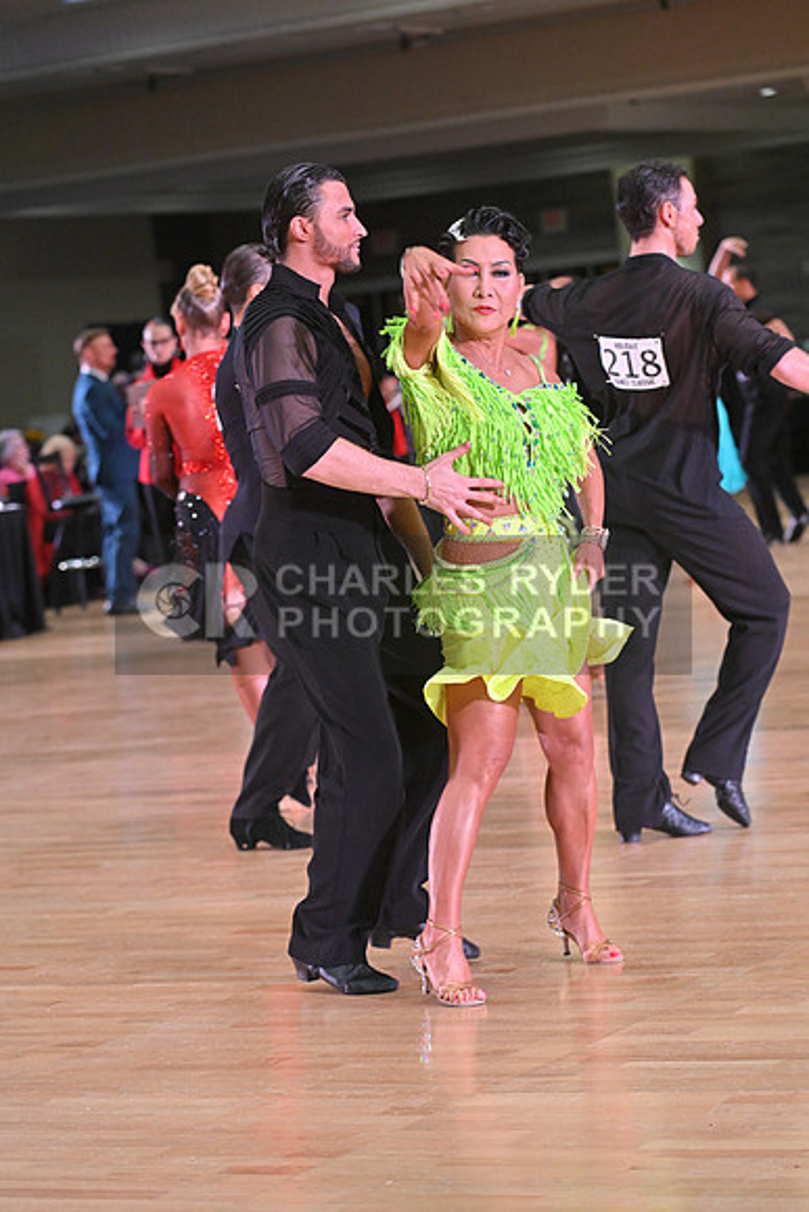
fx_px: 3705
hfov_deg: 12.5
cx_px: 404
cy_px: 606
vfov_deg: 18.6
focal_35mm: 110
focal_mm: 110
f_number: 5
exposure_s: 1/400
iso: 4000
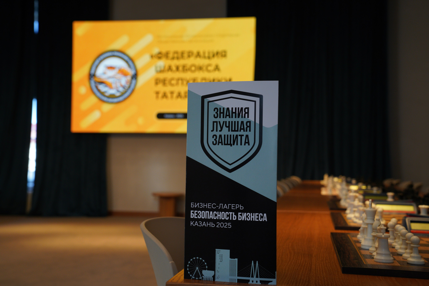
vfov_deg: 28.1
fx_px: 572
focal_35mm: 48
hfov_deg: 41.1
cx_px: 214
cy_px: 143
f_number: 7.1
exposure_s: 1/125
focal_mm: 48
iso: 1000
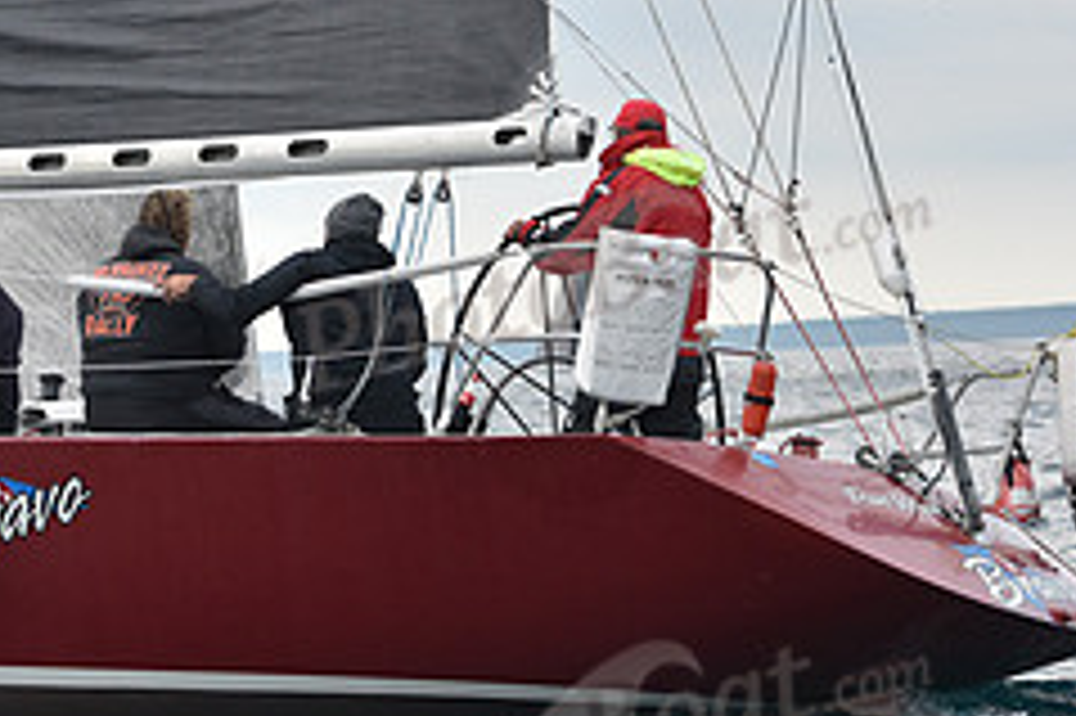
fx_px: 5077
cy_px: 106
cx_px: 68
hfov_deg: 12.0
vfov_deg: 8.0
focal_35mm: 170
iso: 400
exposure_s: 1/640
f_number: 3.5
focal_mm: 70
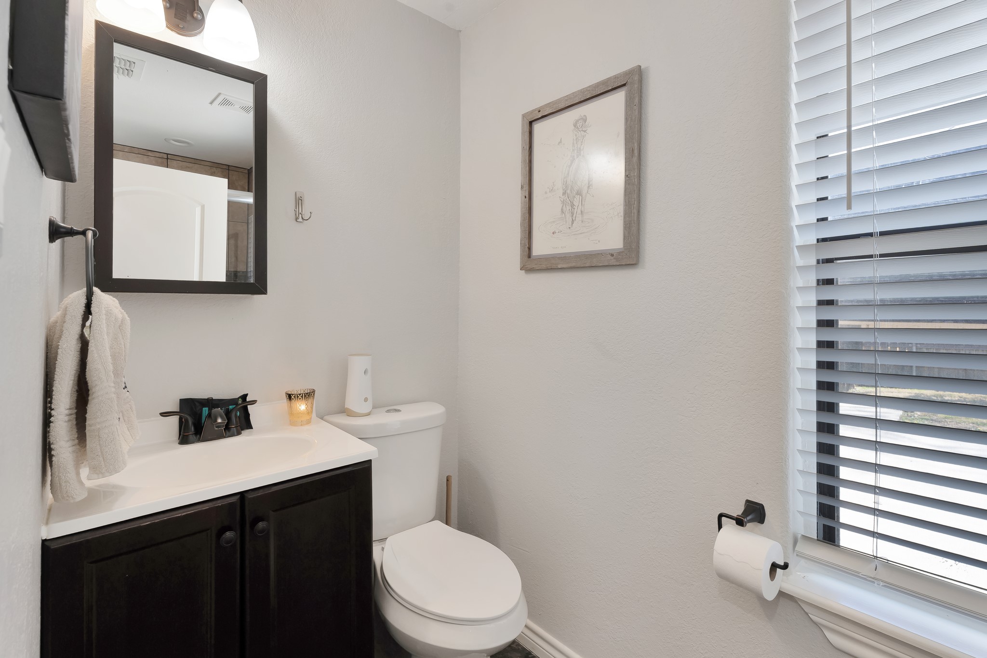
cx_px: 494
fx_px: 439
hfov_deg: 96.7
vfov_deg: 73.7
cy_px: 329
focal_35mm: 16
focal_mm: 16
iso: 160
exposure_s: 1/20
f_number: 9
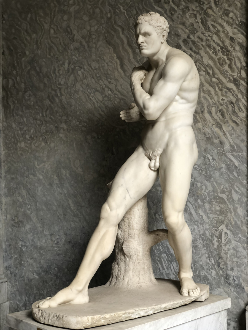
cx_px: 124
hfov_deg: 28.0
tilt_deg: +0.6
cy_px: 165
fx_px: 497
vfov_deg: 36.8
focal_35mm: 52
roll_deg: +0.5
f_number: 2.4
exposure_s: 1/60
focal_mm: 6
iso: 40
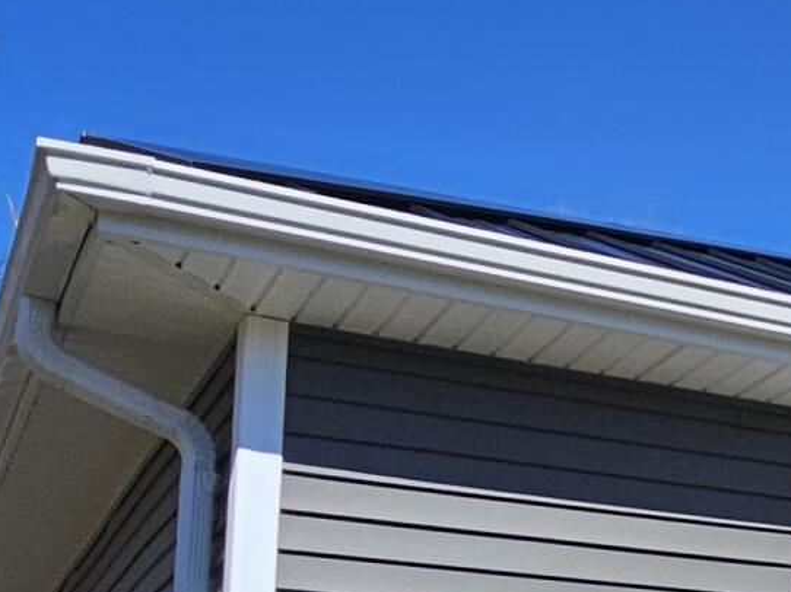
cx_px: 1039
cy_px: 668
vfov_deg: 19.5
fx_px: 1645
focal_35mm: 72
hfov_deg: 23.7
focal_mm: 2.2
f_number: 2.2
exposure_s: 1/3409
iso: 50
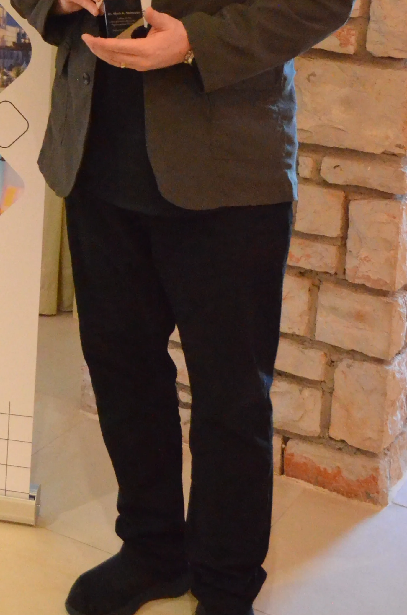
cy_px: 37
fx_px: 1209
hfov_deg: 18.3
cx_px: -61
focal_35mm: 71
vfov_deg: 27.3
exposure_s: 1/200
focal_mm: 20
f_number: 3.8
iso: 6400
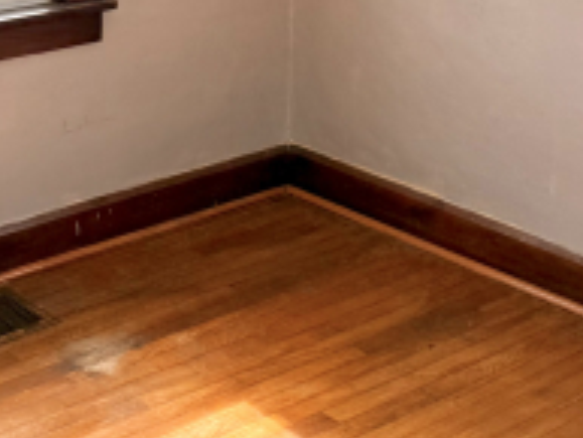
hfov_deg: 23.5
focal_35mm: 83
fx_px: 1399
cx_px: 210
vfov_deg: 16.8
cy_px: -121
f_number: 1.78
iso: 80
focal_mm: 6.76
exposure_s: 1/385
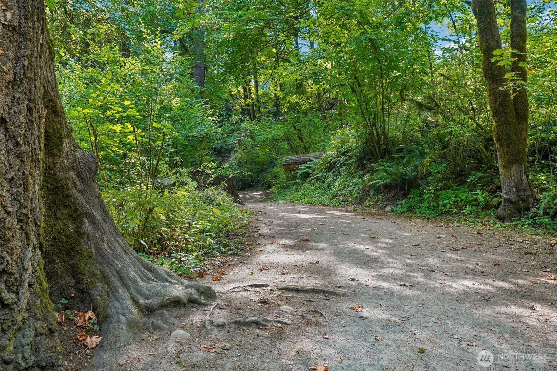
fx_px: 541
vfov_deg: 37.8
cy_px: 186
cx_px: 278
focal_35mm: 35
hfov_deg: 54.4
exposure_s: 1/25
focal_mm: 35
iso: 400
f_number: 8
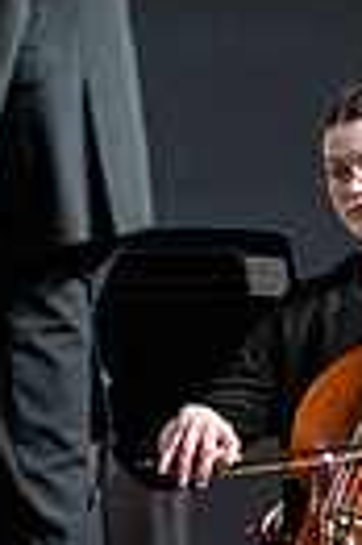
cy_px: 216
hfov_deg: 2.0
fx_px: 10374
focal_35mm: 686
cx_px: 171
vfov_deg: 3.0
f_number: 2.8
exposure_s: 1/400
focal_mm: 200
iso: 2000
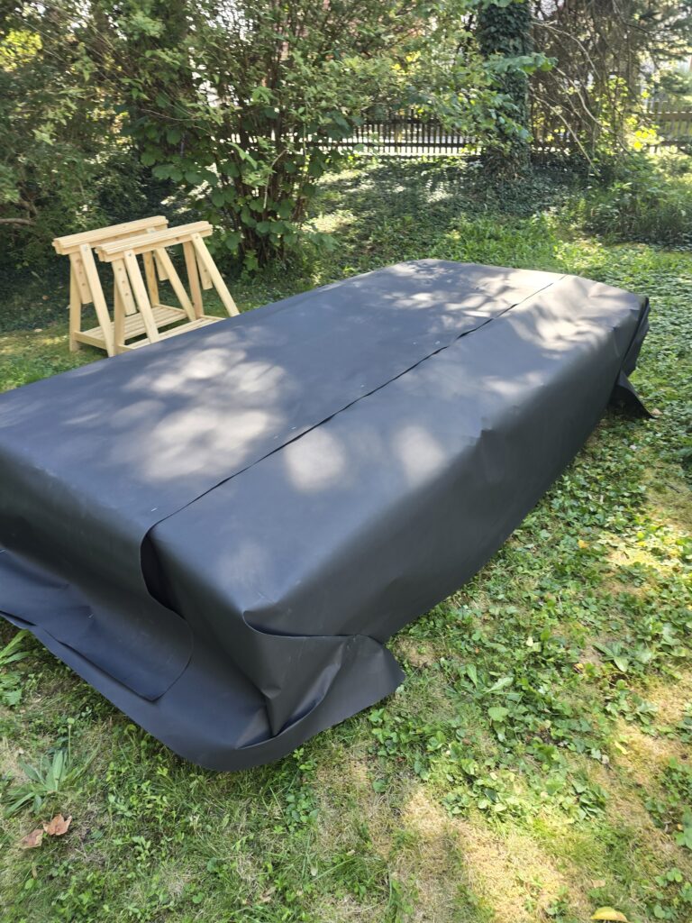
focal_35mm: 23
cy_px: 462
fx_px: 613
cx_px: 346
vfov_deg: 73.9
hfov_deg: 58.9
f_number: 1.7
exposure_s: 1/180
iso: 100
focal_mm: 6.3
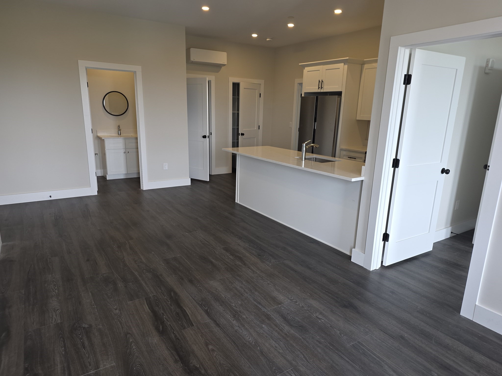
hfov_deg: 73.9
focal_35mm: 23
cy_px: 188
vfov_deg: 58.9
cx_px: 251
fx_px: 334
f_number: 1.7
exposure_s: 1/60
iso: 40
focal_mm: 6.25
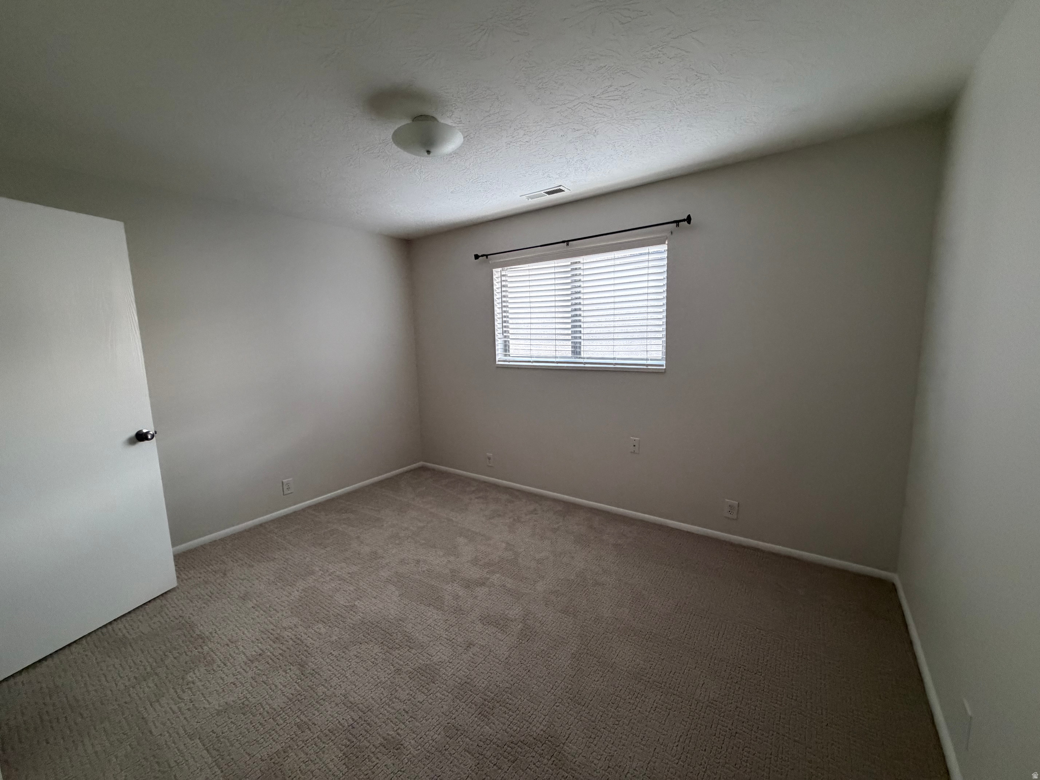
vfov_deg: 85.7
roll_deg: +1.5
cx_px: 520
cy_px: 390
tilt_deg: -8.2
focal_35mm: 14
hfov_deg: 102.1
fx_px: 421
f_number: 2.2
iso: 640
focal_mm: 2.22
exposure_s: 1/60
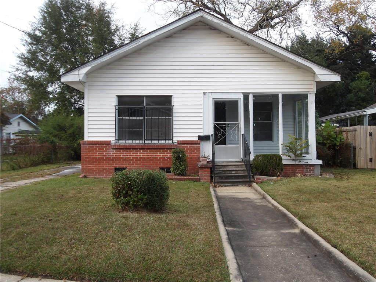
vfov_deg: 41.8
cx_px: 188
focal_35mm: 34
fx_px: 369
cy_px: 141
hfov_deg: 54.0
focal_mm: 6.1
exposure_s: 1/121
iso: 100
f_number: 3.3
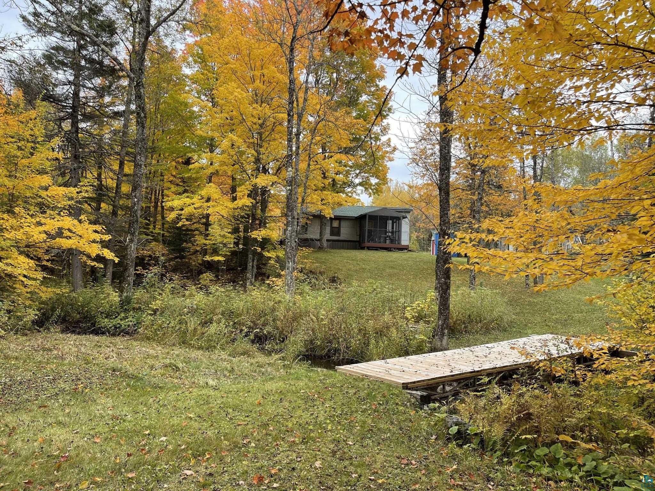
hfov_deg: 67.3
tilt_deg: +0.8
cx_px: 328
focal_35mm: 26
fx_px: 492
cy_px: 246
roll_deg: -2.2
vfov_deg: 53.1
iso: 32
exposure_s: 1/342
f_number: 1.6
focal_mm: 5.1
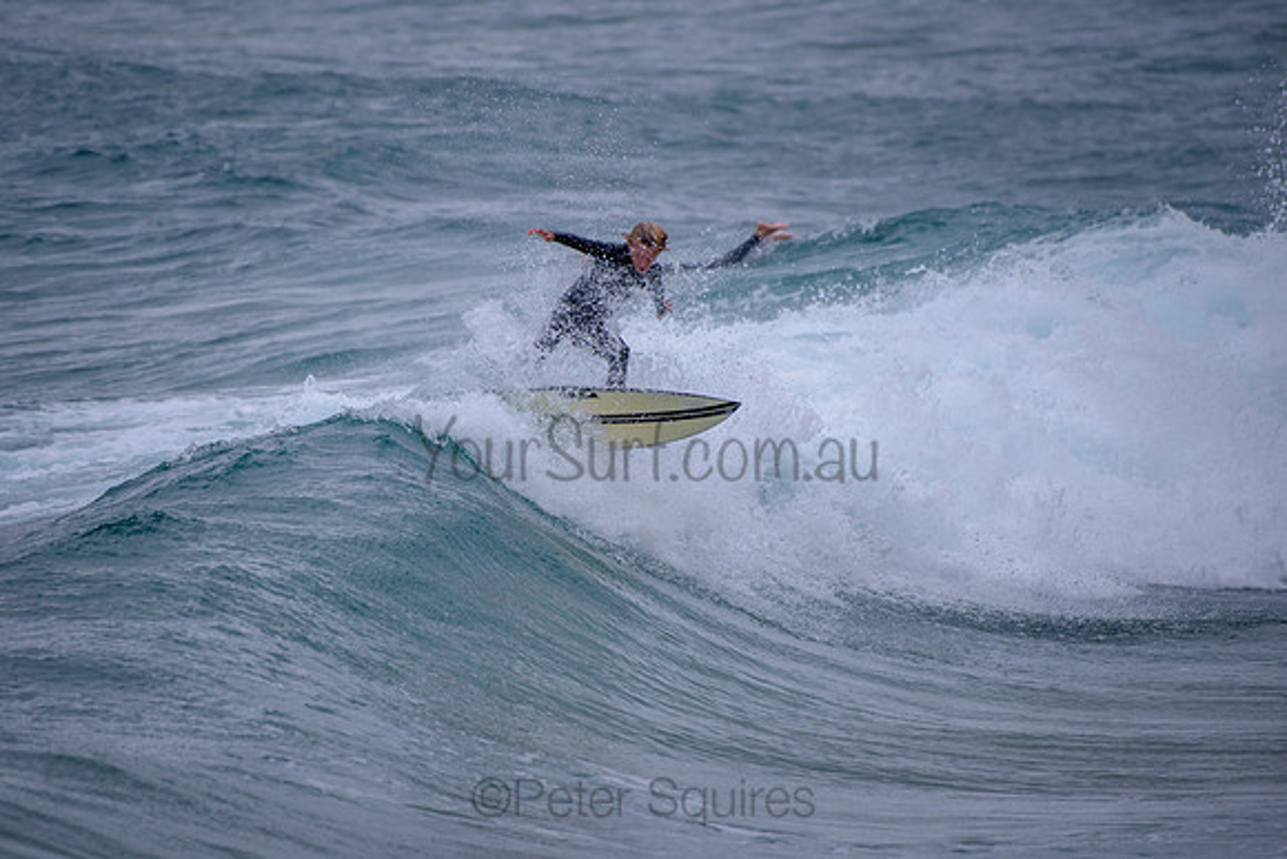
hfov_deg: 3.4
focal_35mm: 613
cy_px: 419
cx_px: 498
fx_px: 21920
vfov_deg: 2.2
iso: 180
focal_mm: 500
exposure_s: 1/2000
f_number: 5.6
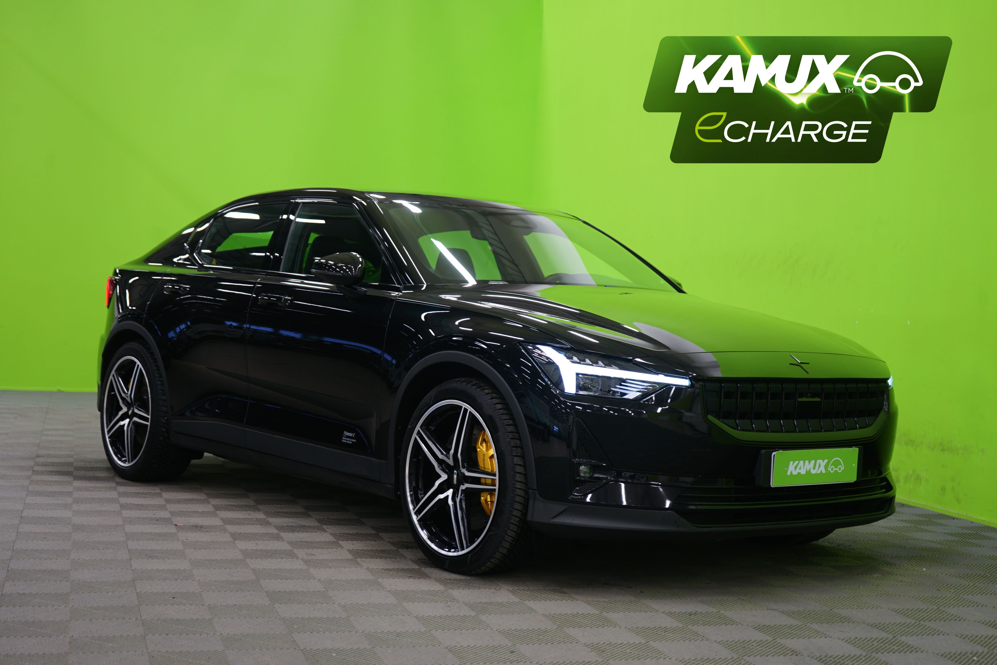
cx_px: 498
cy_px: 332
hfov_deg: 38.2
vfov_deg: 26.0
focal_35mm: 52
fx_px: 1440
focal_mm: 52
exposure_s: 1/8
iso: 400
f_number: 5
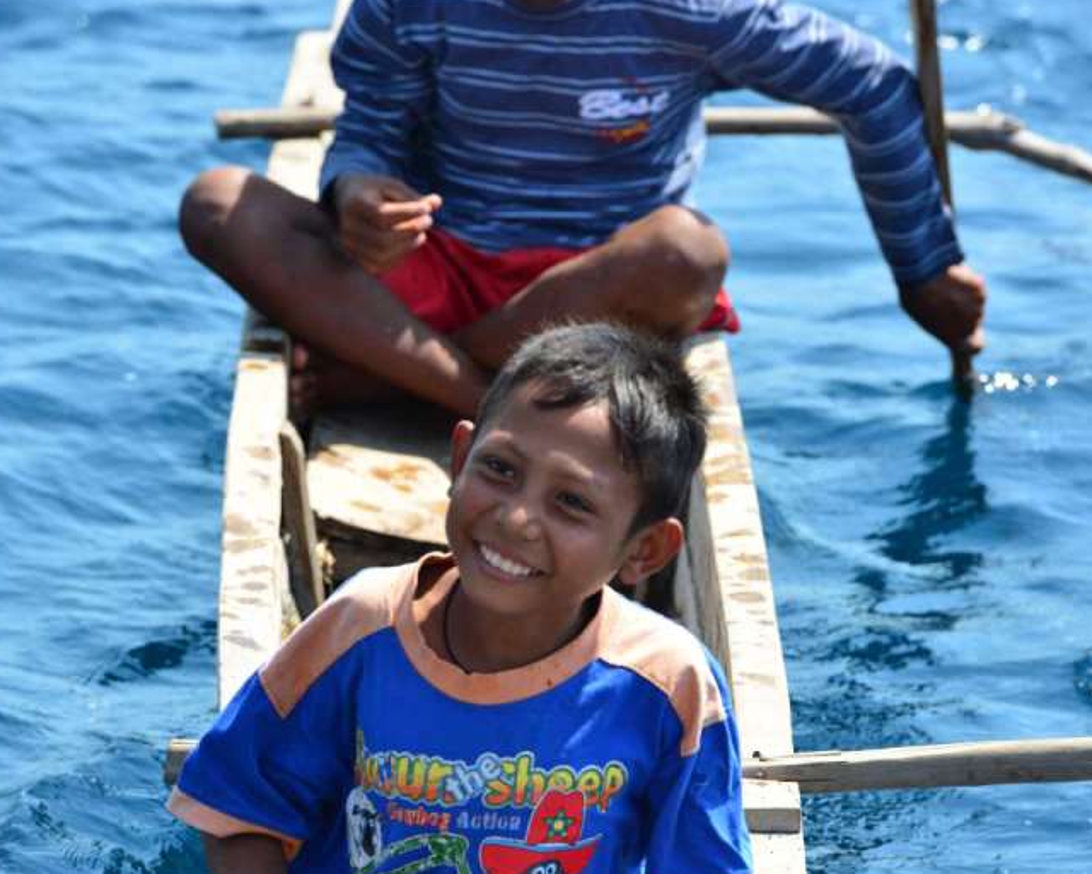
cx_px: 555
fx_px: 7401
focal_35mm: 229
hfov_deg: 8.4
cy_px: 449
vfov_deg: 6.8
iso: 250
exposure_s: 1/320
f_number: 9
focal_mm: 195
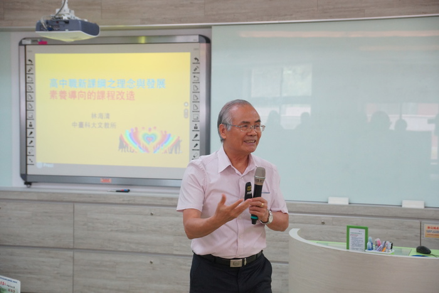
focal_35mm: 67
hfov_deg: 30.1
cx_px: 220
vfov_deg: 20.3
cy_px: 146
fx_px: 817
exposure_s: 1/160
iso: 1000
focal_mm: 45
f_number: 4.5
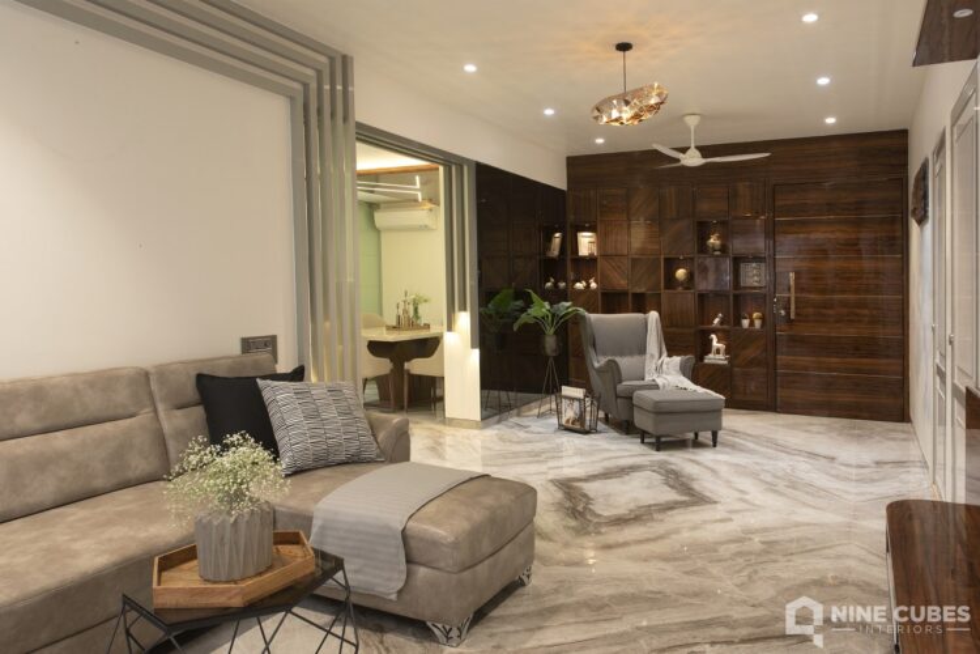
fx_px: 572
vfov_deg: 59.5
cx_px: 490
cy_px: 327
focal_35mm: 21
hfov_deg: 81.2
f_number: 8
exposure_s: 1/320
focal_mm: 21
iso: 400
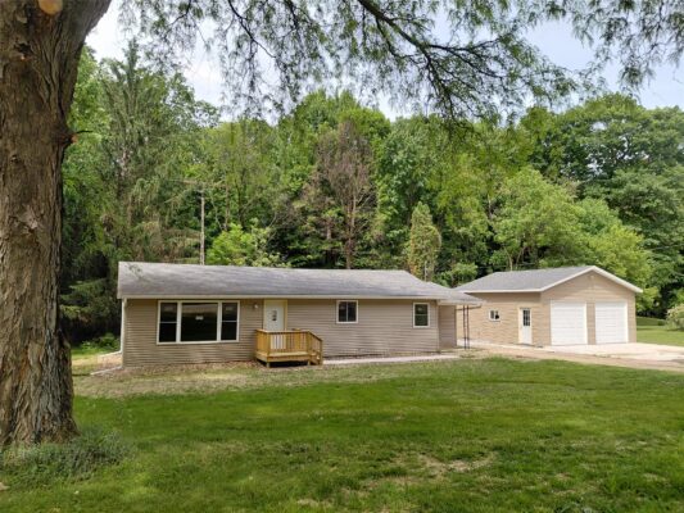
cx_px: 342
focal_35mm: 25
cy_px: 256
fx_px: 494
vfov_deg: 54.9
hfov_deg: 69.4
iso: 50
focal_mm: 4.69
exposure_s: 1/700
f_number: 1.8
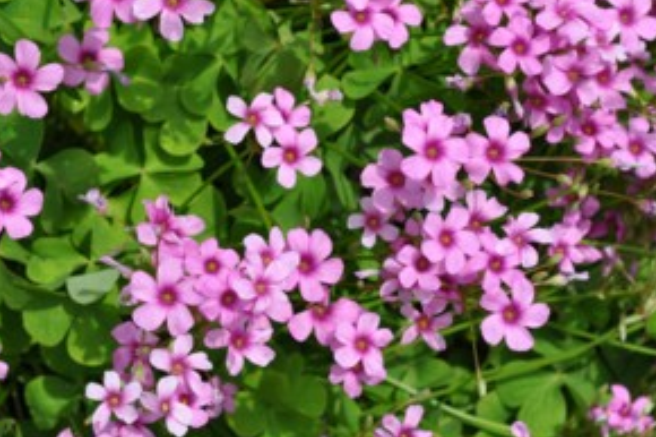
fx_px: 1694
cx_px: 303
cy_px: 108
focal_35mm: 93
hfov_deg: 21.9
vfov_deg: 14.6
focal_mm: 40
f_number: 9
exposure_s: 1/320
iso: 200
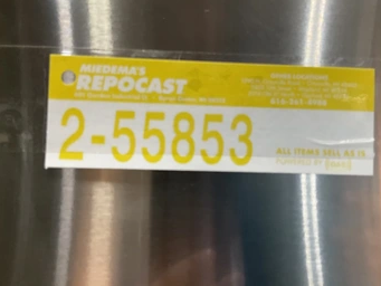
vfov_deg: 41.8
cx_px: 203
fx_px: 374
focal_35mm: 34
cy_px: 136
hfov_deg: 53.9
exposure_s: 1/60
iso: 100
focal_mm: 3
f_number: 1.8
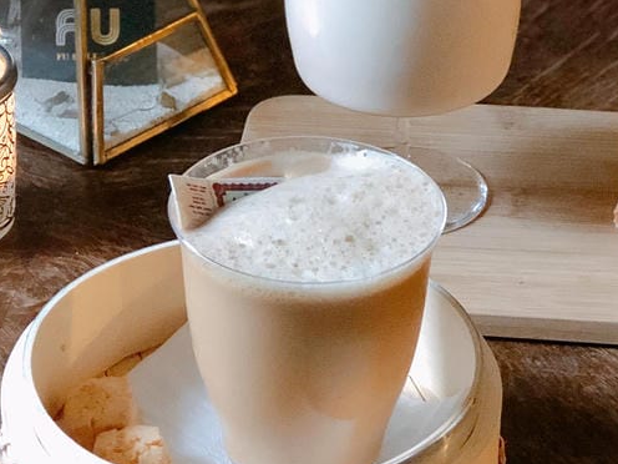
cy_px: 180
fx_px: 2464
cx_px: 282
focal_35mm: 138
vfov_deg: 10.7
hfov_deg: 14.3
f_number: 2.8
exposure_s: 1/30
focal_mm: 6.6
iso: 1000
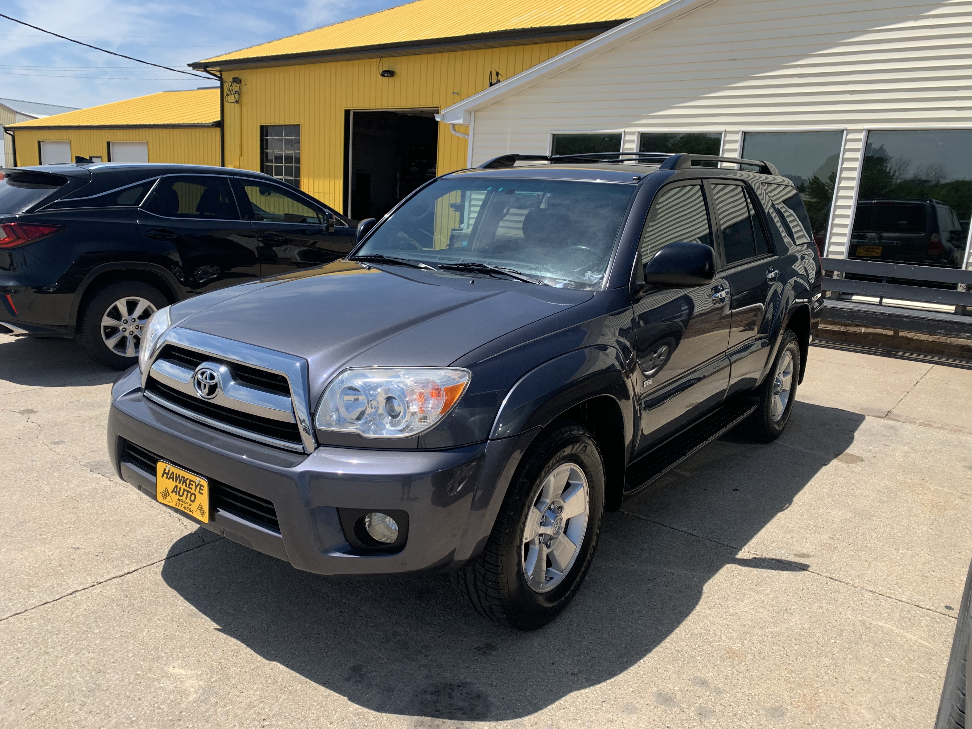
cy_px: 364
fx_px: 730
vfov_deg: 53.1
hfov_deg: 67.3
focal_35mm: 26
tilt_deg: -10.1
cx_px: 486
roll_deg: -3.9
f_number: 1.8
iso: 25
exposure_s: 1/1992
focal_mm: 4.25
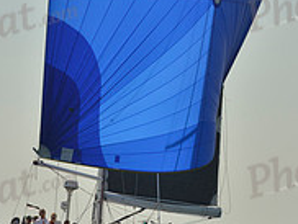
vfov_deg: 6.9
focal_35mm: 214
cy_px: -72
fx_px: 1845
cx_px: 163
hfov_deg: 9.2
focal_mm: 70
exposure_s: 1/1250
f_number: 9
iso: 200
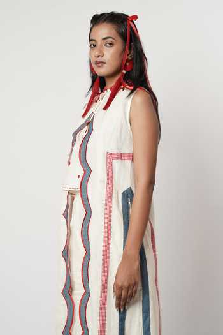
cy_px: 168
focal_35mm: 70
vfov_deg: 28.8
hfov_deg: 19.5
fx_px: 650
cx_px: 112
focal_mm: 70
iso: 100
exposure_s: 1/200
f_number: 5.6
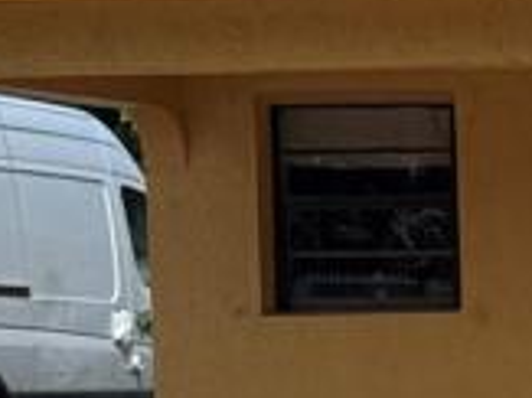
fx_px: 4346
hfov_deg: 6.6
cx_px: 1286
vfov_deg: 5.2
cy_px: 600
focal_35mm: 283
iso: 64
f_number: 1.78
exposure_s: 1/3610
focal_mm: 6.76
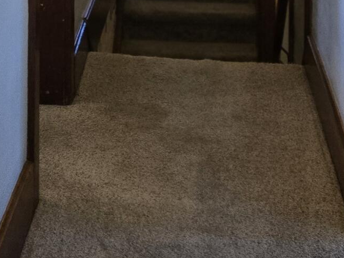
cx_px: 77
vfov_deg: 12.6
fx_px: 1053
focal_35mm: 106
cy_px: -223
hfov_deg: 18.4
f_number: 1.8
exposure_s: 1/120
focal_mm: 5.4
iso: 250
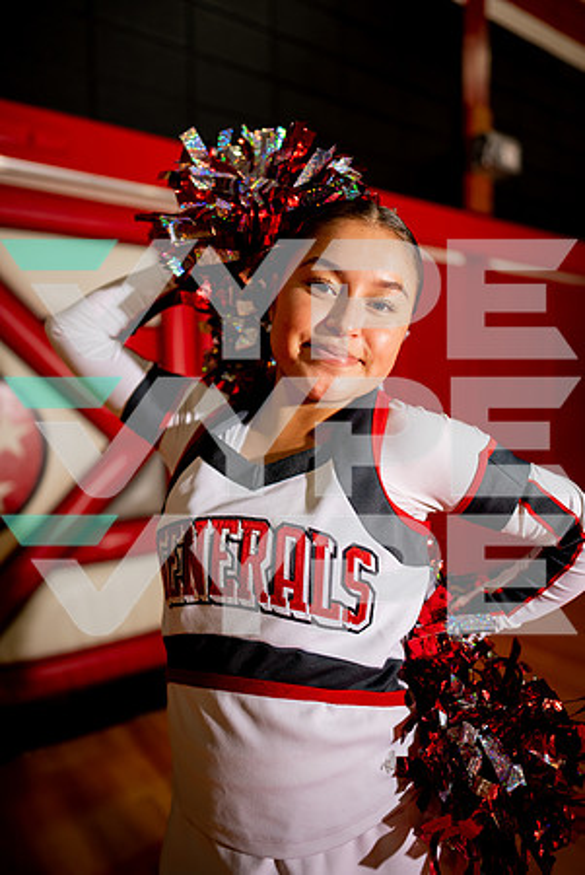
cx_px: 292
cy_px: 438
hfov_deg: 53.2
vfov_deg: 73.7
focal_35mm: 24
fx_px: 584
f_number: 1.4
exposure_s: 1/500
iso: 100
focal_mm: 24
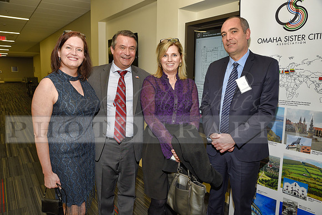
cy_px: 108
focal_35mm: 29
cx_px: 161
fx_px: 259
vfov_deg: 45.0
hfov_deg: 63.6
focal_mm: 29
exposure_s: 1/60
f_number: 5
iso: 200
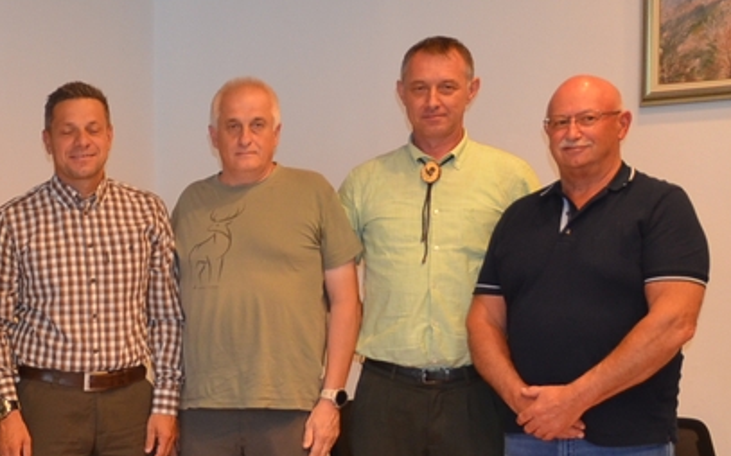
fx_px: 1792
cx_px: -205
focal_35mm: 90
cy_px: 468
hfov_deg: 21.1
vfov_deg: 14.3
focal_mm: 20
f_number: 2.8
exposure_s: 1/60
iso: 450
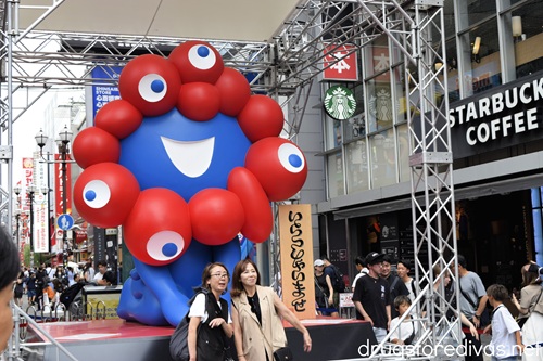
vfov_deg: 25.0
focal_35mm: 54
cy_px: 180
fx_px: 814
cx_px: 272
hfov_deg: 36.9
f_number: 8
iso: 400
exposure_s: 1/250
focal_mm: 36
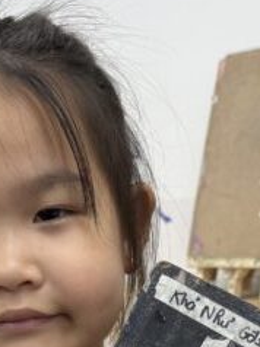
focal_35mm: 101
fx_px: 1013
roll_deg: +5.5
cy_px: 474
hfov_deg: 14.6
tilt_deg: -17.7
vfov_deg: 18.0
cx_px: 107
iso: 64
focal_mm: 6.76
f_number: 1.78
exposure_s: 1/100
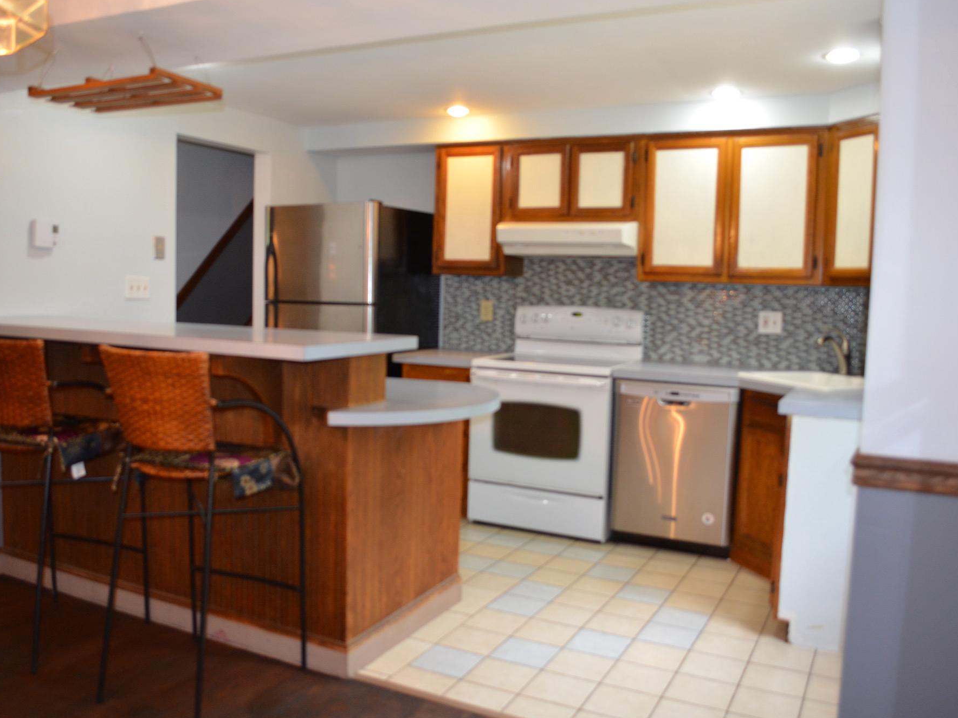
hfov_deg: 59.8
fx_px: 830
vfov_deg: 46.8
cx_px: 428
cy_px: 361
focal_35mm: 30
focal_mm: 18
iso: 560
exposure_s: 1/60
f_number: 3.5
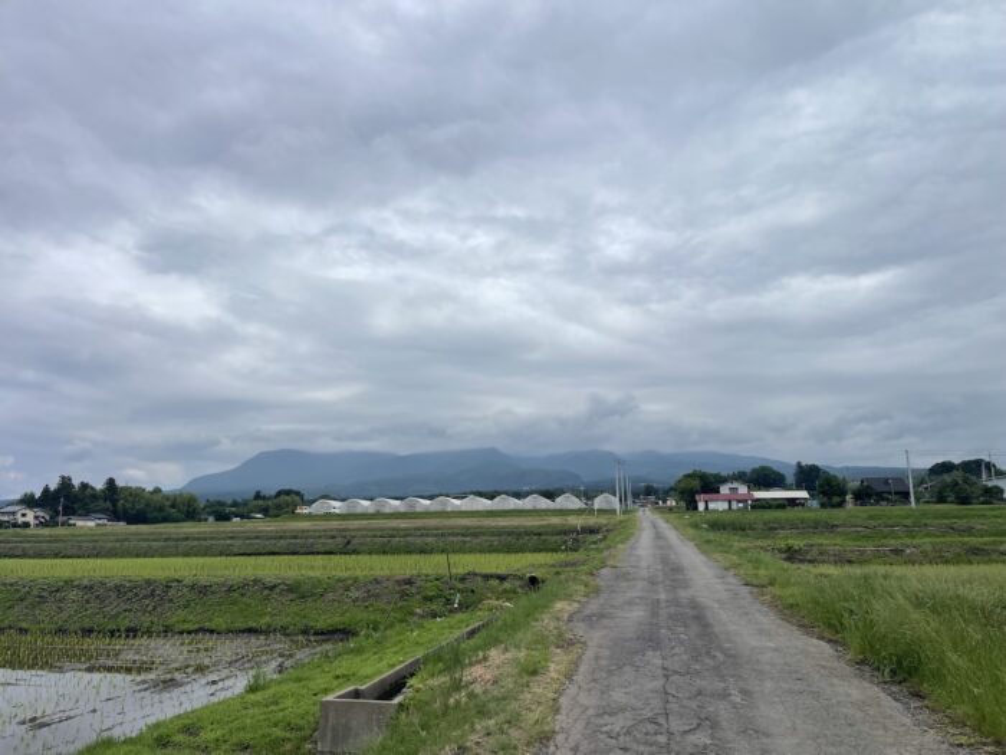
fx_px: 727
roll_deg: +0.0
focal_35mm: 25
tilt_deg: +11.6
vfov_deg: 54.9
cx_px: 503
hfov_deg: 69.4
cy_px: 378
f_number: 1.6
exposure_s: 1/7407
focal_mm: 5.1
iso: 32
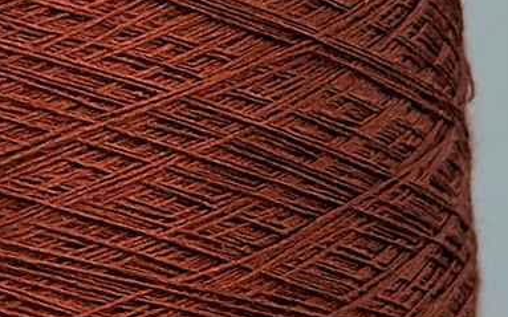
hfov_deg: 14.6
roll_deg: +0.5
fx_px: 1882
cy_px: 418
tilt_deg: -3.8
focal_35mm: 136
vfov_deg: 9.5
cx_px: -172
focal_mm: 6.76
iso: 64
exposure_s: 1/741
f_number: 1.78
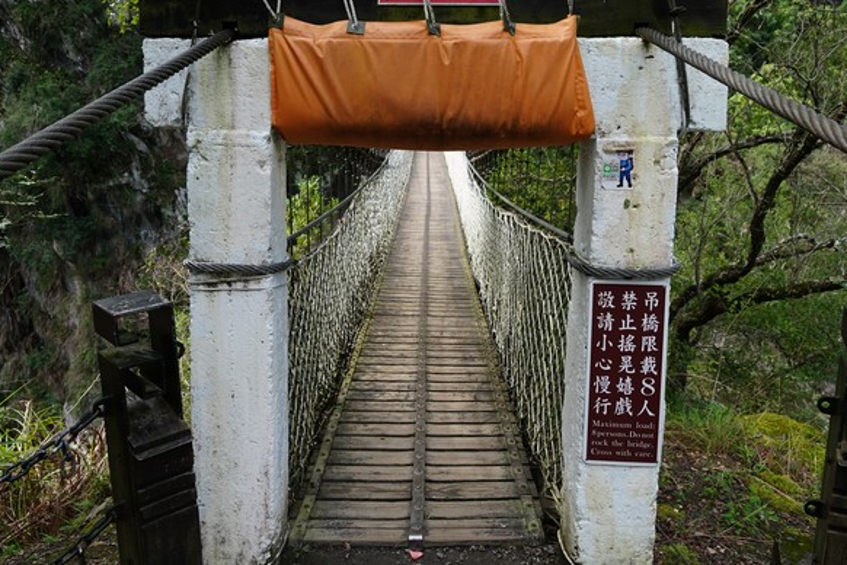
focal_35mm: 33
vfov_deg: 39.8
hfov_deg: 57.2
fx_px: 776
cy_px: 219
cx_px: 425
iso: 400
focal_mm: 24
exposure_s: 1/320
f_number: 5.6
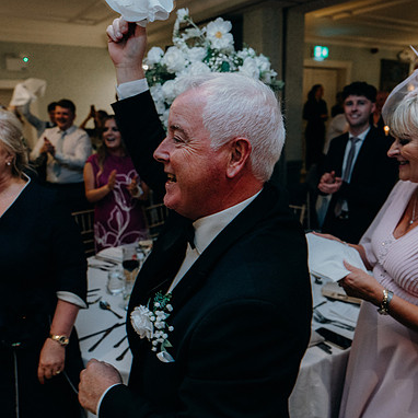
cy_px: 211
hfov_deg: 52.5
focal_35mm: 31
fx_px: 424
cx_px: 212
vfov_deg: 52.5
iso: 2500
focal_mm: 24
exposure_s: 1/160
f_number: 3.5
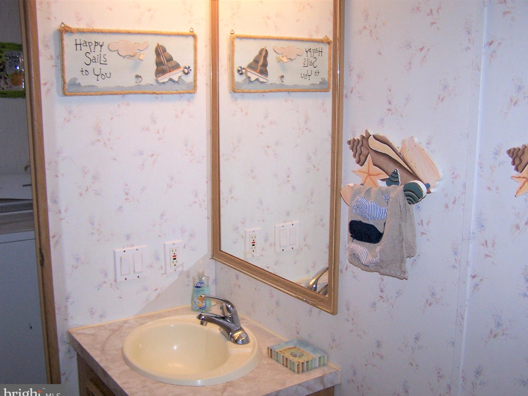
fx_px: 595
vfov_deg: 36.8
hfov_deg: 47.9
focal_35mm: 39
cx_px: 270
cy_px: 203
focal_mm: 6.3
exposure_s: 1/60
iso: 140
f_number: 2.8
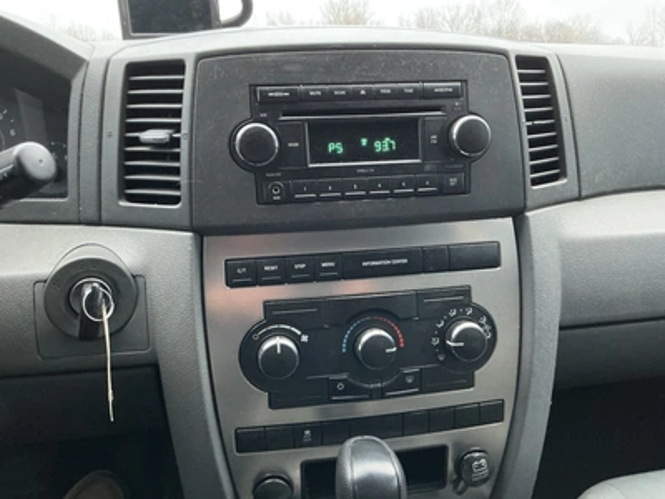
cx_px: 332
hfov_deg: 63.4
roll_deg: +2.2
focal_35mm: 28
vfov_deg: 49.7
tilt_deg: -16.2
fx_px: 538
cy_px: 250
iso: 320
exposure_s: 1/35
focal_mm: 3
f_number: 1.8
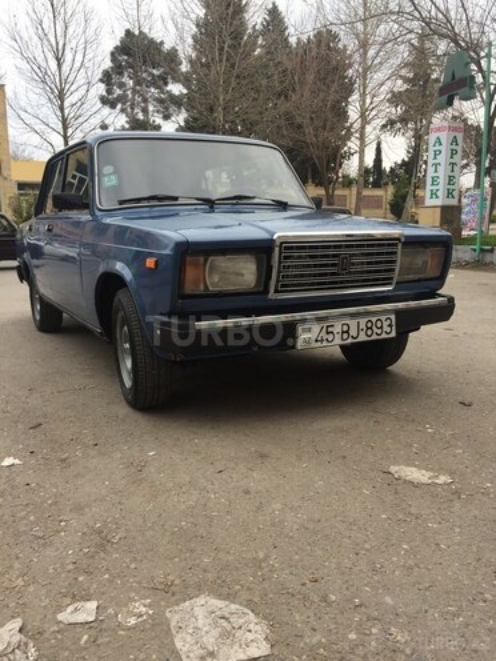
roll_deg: +1.6
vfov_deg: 61.7
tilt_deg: -8.7
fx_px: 554
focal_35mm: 29
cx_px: 248
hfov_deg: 48.2
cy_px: 330
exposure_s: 1/214
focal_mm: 4.15
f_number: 2.2
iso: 32
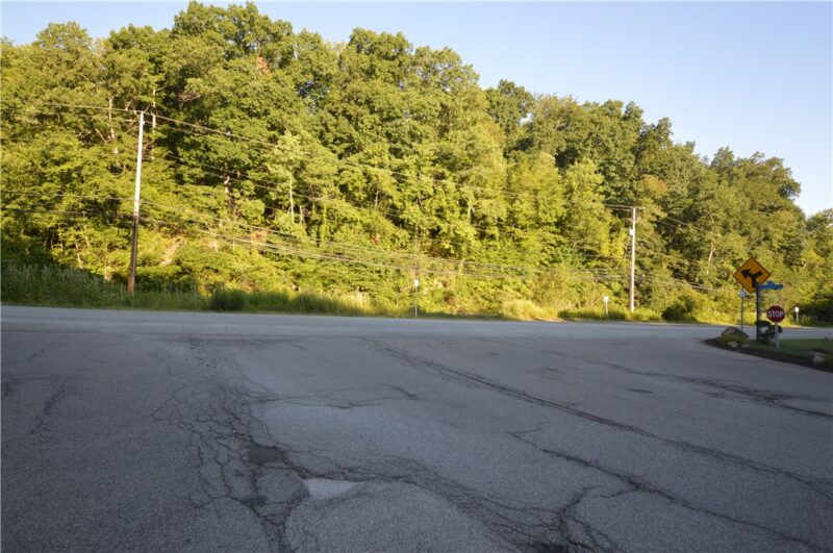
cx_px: 416
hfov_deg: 90.1
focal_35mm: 18
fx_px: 416
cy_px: 276
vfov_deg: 67.2
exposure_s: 1/125
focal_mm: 12
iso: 125
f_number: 5.6
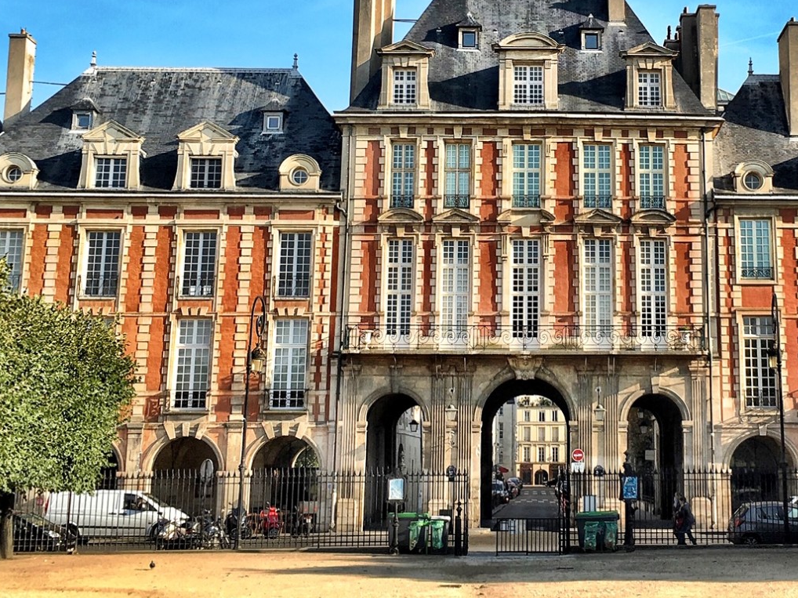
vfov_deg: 25.3
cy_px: 147
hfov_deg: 33.4
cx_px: 560
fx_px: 1314
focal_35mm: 57
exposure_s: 1/818
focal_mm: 4.15
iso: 25
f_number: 2.2
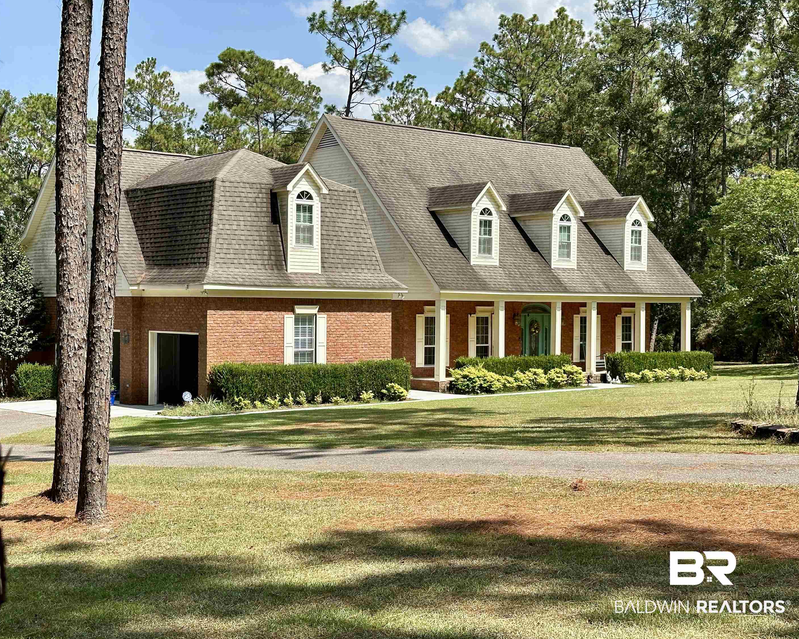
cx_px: 377
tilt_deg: -0.8
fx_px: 1206
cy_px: 320
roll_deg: -1.3
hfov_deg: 36.6
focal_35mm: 51
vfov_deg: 29.7
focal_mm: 6.86
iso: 64
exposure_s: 1/2597
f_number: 1.78
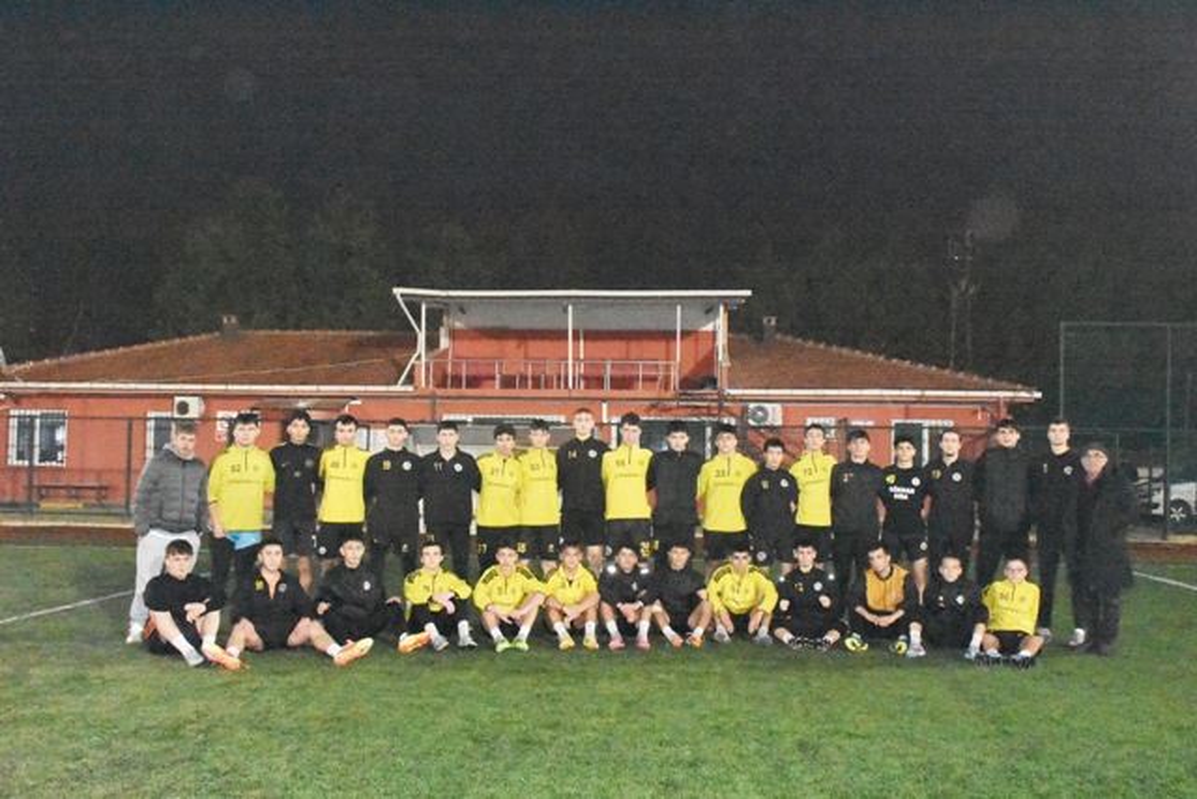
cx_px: 598
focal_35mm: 36
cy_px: 400
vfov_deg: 36.9
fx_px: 1197
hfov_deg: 53.1
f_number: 11
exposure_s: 1/60
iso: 25600
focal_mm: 24
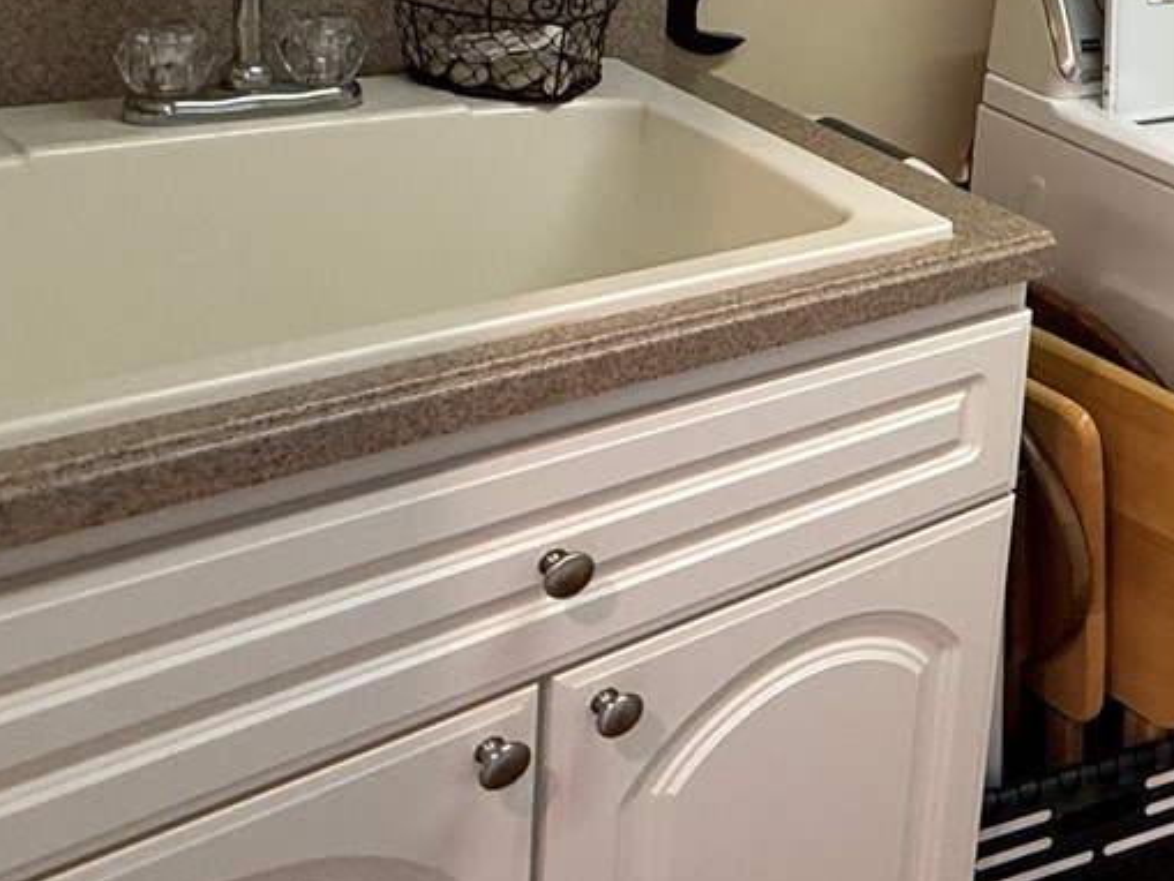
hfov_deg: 33.0
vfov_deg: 30.8
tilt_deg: -10.1
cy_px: 28
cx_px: 1488
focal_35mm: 44
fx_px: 1493
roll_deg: -9.2
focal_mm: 2.22
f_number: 2.2
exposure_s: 1/60
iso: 200
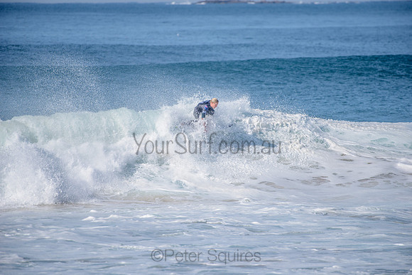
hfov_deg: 4.1
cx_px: 206
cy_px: 138
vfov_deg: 2.8
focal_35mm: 500
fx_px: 5723
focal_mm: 500
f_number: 5.6
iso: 180
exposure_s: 1/2500
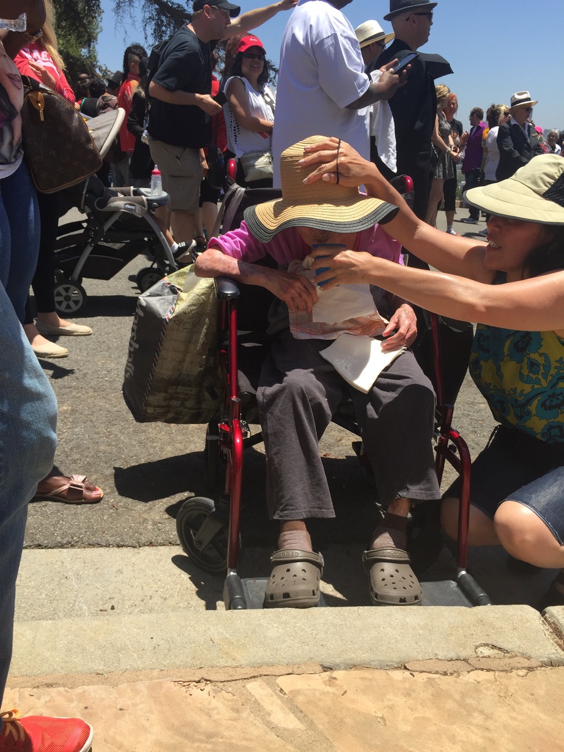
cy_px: 376
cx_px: 282
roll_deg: +1.7
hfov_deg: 48.2
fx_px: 630
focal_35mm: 29
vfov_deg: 61.7
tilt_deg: -16.6
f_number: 2.2
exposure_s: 1/1582
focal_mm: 4.15
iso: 32
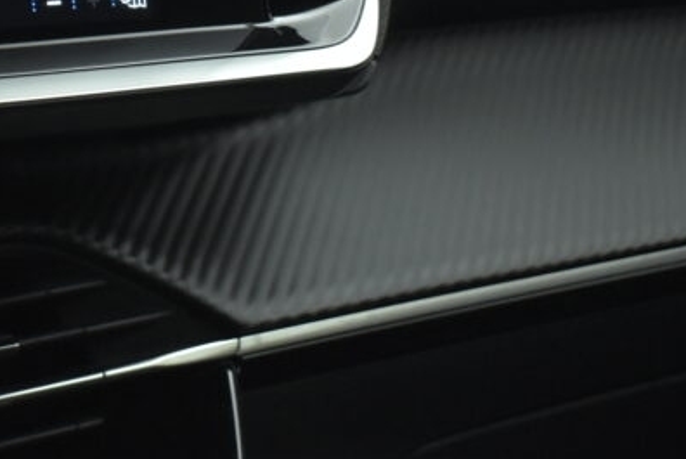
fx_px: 1774
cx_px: -170
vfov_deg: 14.5
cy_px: 2
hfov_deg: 20.3
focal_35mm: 93
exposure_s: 1/60
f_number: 4
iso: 1600
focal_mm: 24
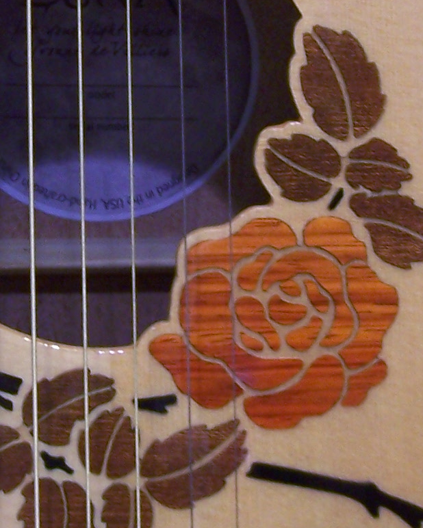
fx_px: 1721
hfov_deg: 14.0
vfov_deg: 17.4
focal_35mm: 110
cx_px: 110
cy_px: 128
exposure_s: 1/30
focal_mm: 5.6
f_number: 2.7
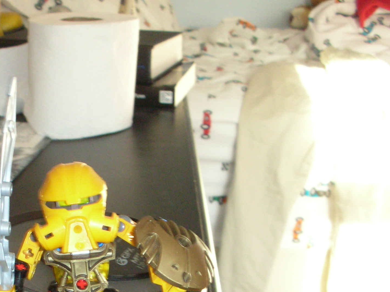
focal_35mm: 69
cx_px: 63
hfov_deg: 27.4
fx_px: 777
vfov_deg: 20.8
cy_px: 270
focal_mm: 5.8
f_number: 3
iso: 138
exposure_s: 1/30
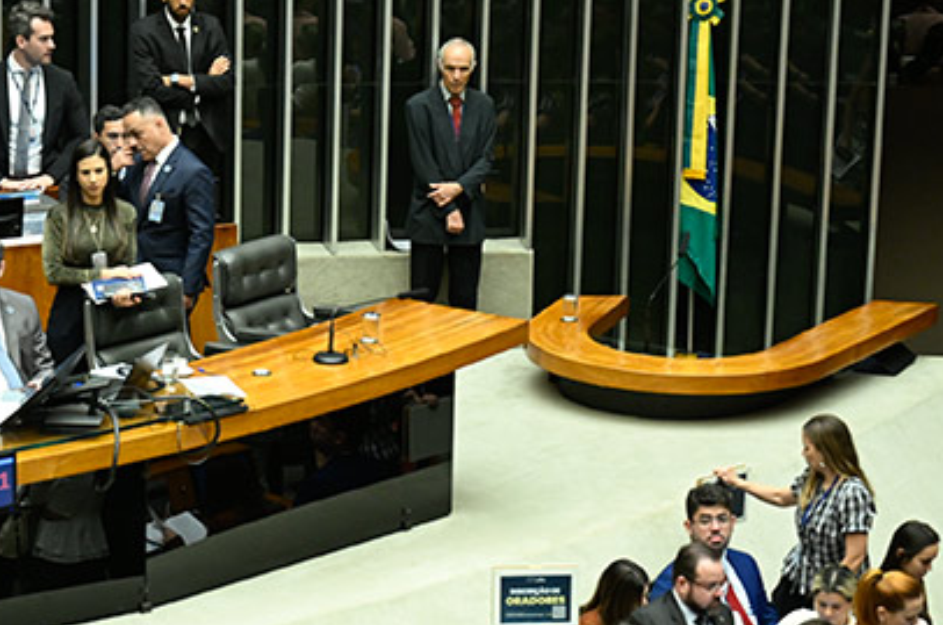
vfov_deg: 8.5
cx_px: 53
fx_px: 4209
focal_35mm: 161
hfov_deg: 12.7
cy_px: 586
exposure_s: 1/160
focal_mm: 76
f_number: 2.8
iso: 2000
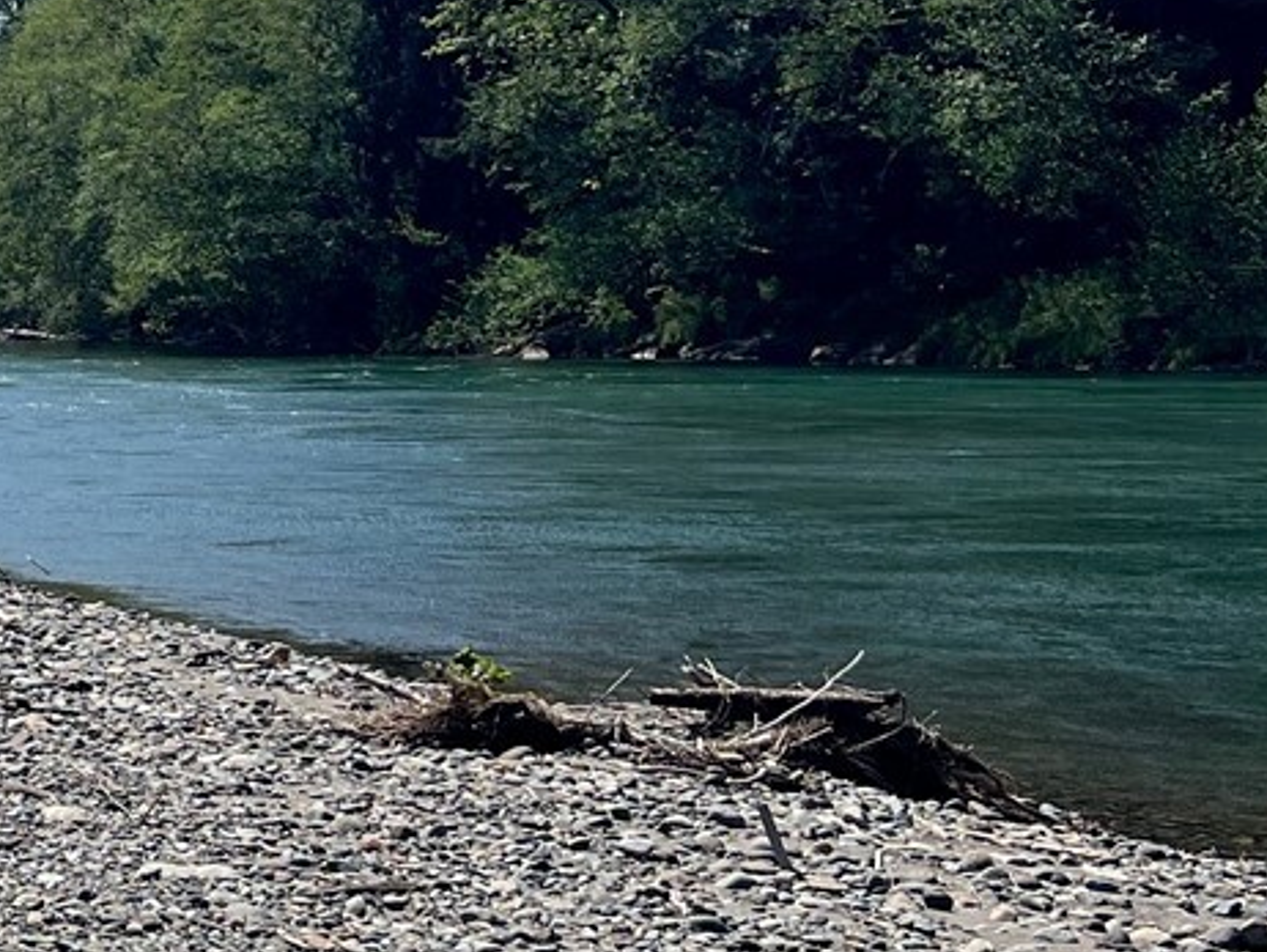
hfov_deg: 19.1
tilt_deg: -0.4
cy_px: 332
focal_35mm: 90
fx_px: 3296
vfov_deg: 16.4
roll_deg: +0.4
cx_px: -634
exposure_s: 1/5882
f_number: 1.5
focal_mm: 5.7
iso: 50
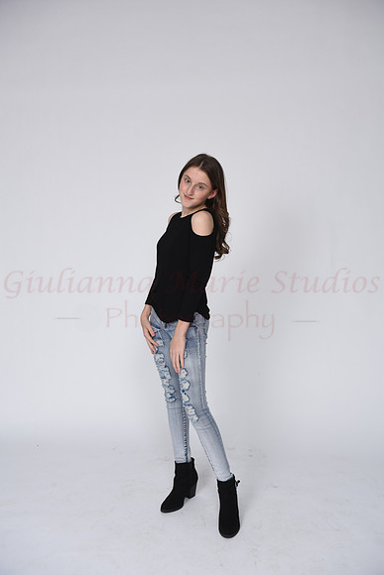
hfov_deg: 33.4
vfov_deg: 48.4
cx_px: 192
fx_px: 640
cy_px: 288
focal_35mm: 40
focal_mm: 40
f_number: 7.1
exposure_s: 1/160
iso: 100
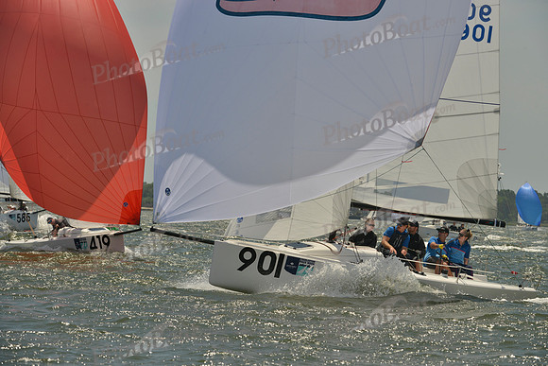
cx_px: 274
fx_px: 3350
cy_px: 183
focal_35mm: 220
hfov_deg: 9.4
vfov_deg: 6.2
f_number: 11
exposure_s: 1/1250
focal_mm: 220
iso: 280
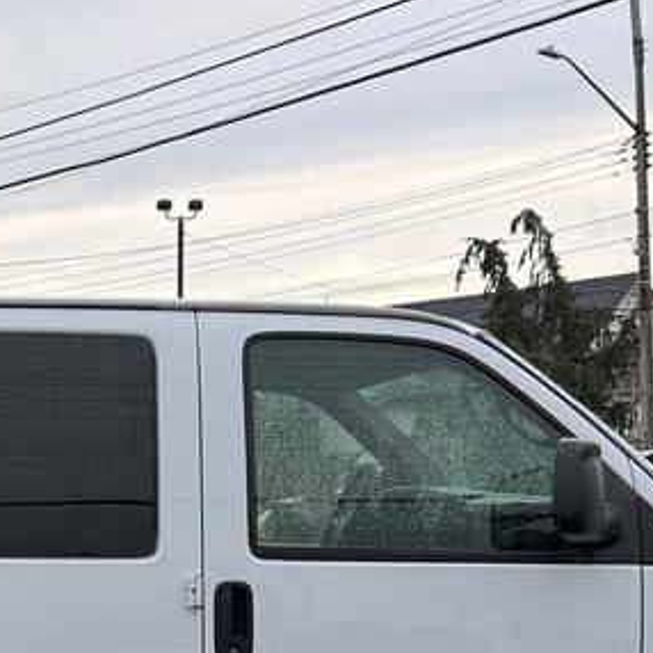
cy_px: 621
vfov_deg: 17.9
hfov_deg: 17.3
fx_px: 2028
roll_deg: +1.8
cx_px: -174
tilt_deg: -2.2
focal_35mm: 95
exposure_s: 1/1337
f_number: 1.78
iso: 80
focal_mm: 6.76
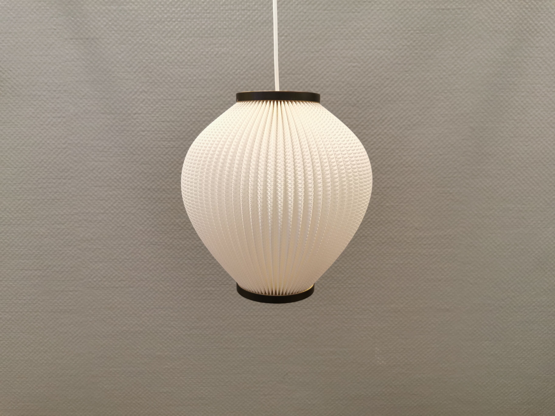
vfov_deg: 51.4
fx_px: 433
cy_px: 208
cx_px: 278
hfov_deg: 65.3
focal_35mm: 27
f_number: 1.6
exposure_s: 1/50
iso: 160
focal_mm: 5.56
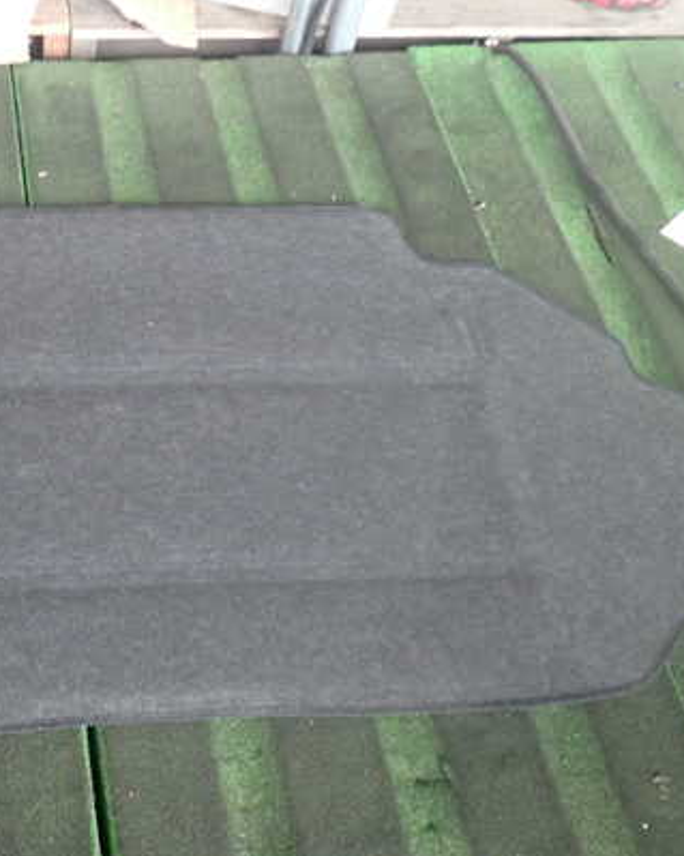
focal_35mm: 44
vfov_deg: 42.0
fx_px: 1114
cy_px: 444
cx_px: 116
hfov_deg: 33.0
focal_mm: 5.4
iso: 200
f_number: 2.3
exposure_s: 1/30
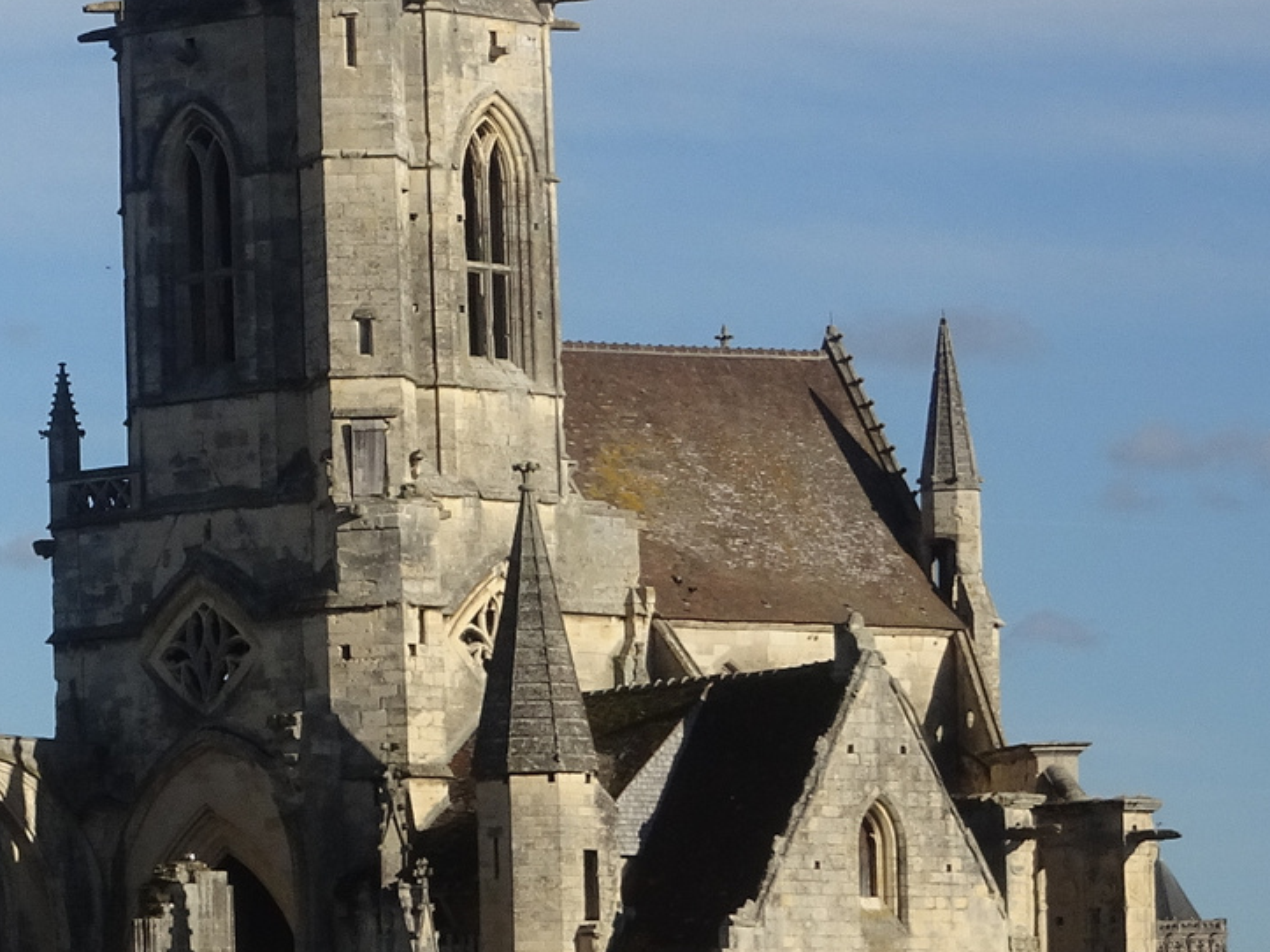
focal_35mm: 269
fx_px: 9867
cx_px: -116
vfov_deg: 5.5
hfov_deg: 7.3
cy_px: 443
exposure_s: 1/800
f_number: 5
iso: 100
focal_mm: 18.53
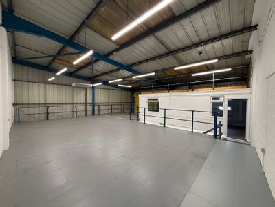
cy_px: 104
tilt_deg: -0.9
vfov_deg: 85.7
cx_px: 138
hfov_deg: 102.1
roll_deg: -0.5
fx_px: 111
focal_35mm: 14
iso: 200
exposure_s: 1/99
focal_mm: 2.22
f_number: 2.2
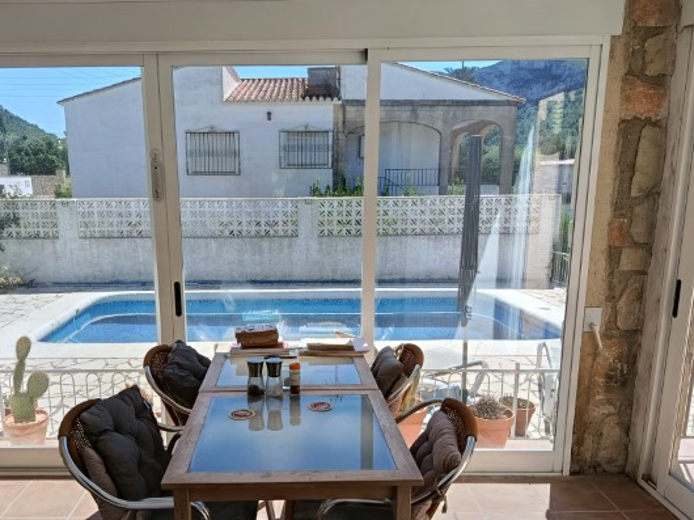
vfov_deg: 48.0
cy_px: 305
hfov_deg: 61.4
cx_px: 297
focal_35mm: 29
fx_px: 581
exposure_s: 1/314
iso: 50
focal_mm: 5.24
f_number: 1.7
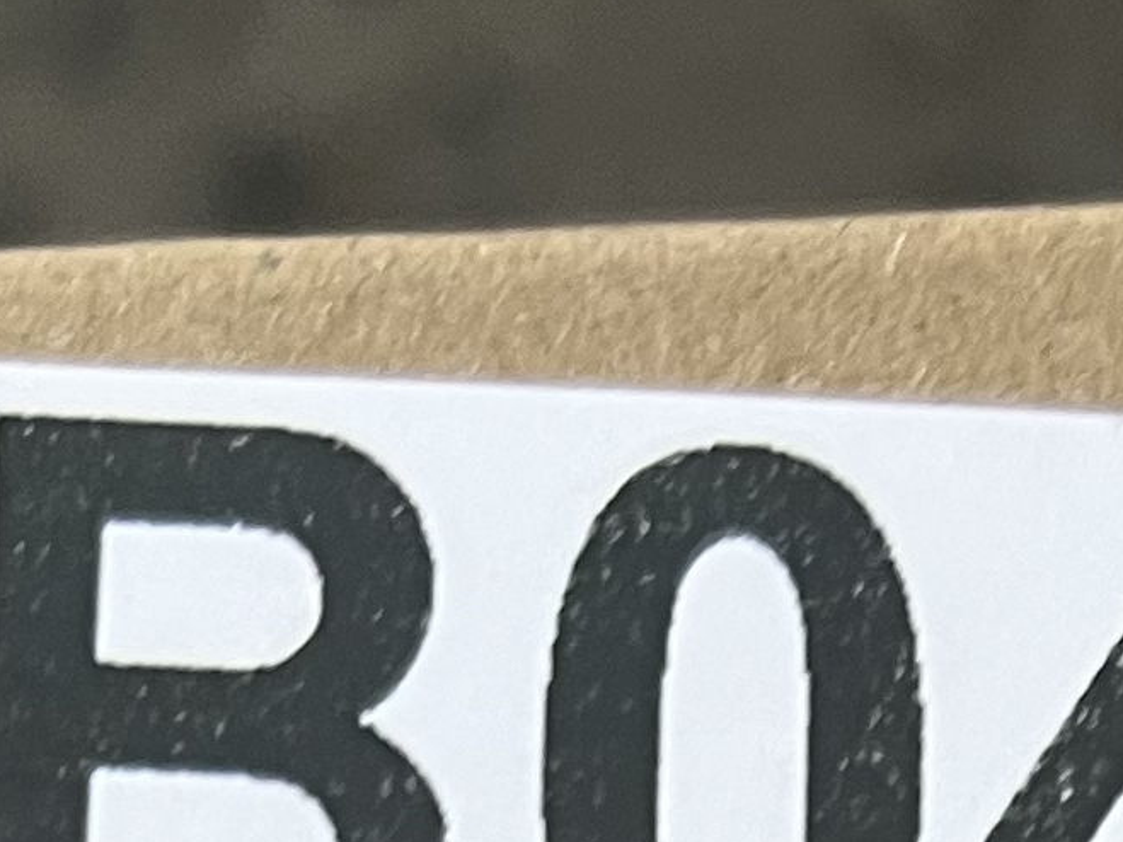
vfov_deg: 8.3
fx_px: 5157
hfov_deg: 12.3
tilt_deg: -86.1
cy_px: 2241
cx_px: 1000
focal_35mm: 159
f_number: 1.5
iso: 100
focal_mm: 5.7
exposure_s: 1/50
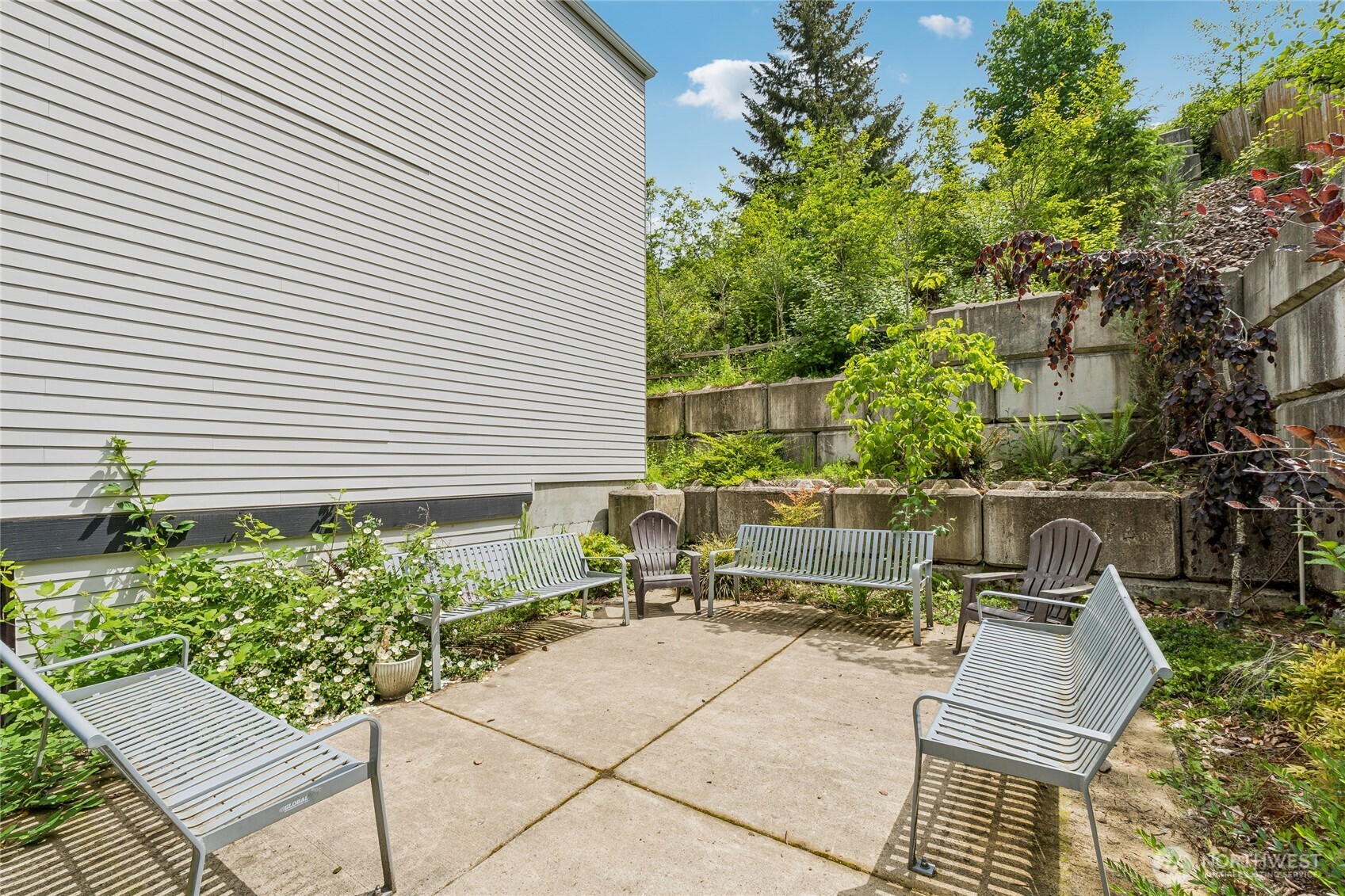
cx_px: 672
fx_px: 560
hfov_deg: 100.4
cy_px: 448
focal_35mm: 15
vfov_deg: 77.3
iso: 250
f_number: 9
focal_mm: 10
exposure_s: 1/400
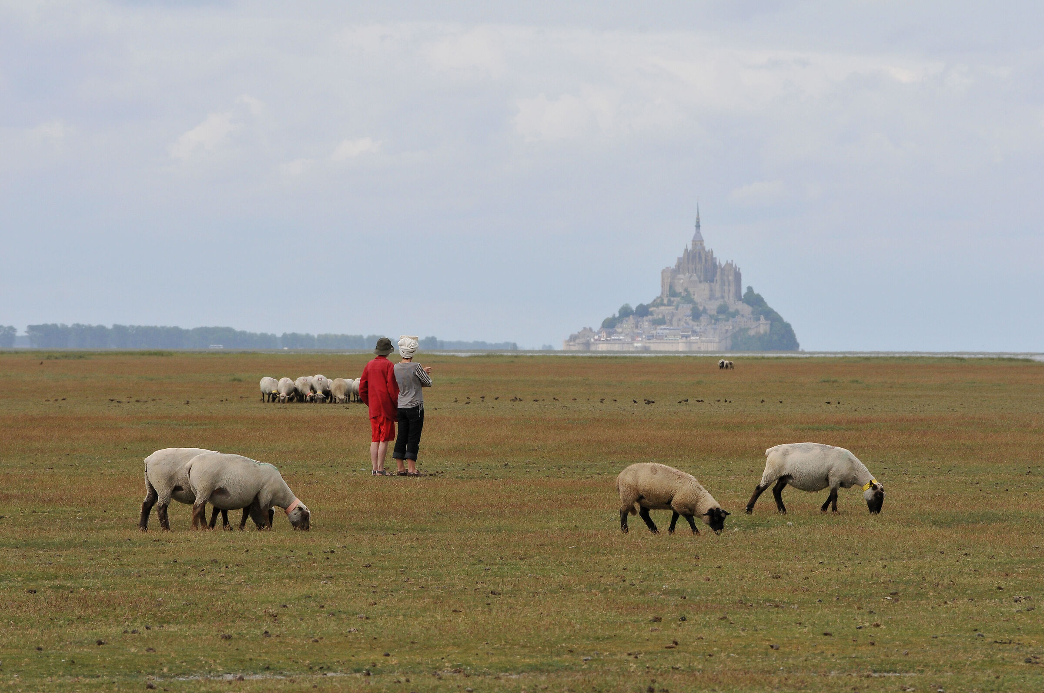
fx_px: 8689
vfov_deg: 4.6
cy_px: 346
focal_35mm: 300
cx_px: 522
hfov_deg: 6.9
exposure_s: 1/400
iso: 400
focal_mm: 200
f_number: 10
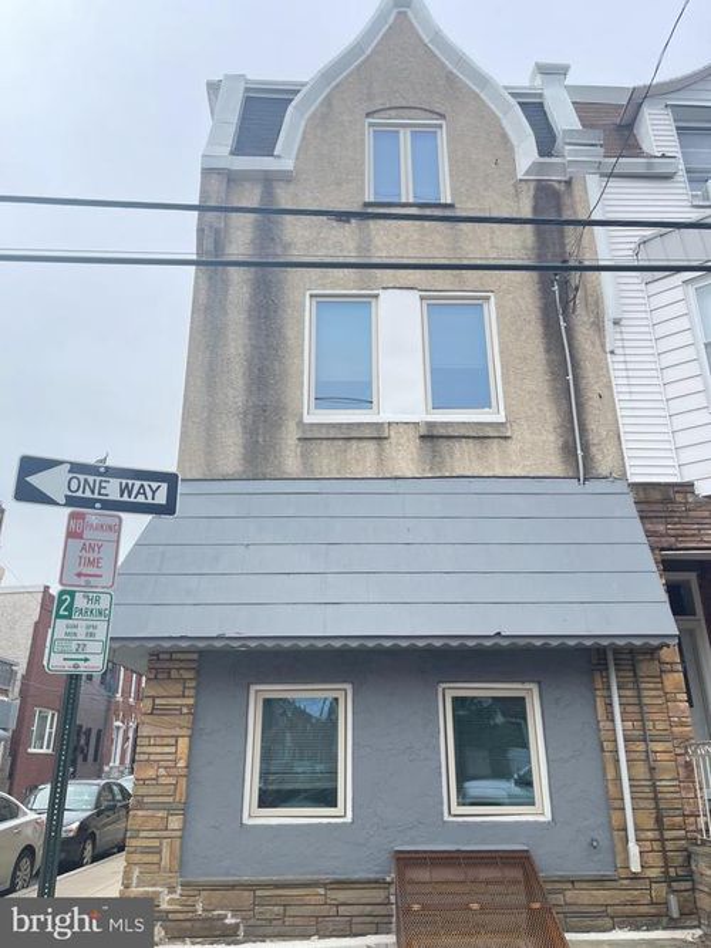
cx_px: 356
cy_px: 474
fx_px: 685
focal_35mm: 25
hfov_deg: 54.9
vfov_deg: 69.4
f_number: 1.6
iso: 32
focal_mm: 5.1
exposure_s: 1/1946
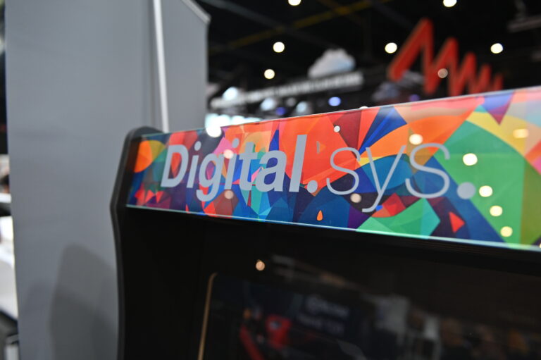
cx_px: 270
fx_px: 405
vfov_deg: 47.9
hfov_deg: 67.4
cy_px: 180
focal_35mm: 27
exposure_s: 1/250
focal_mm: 27
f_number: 3.2
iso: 500
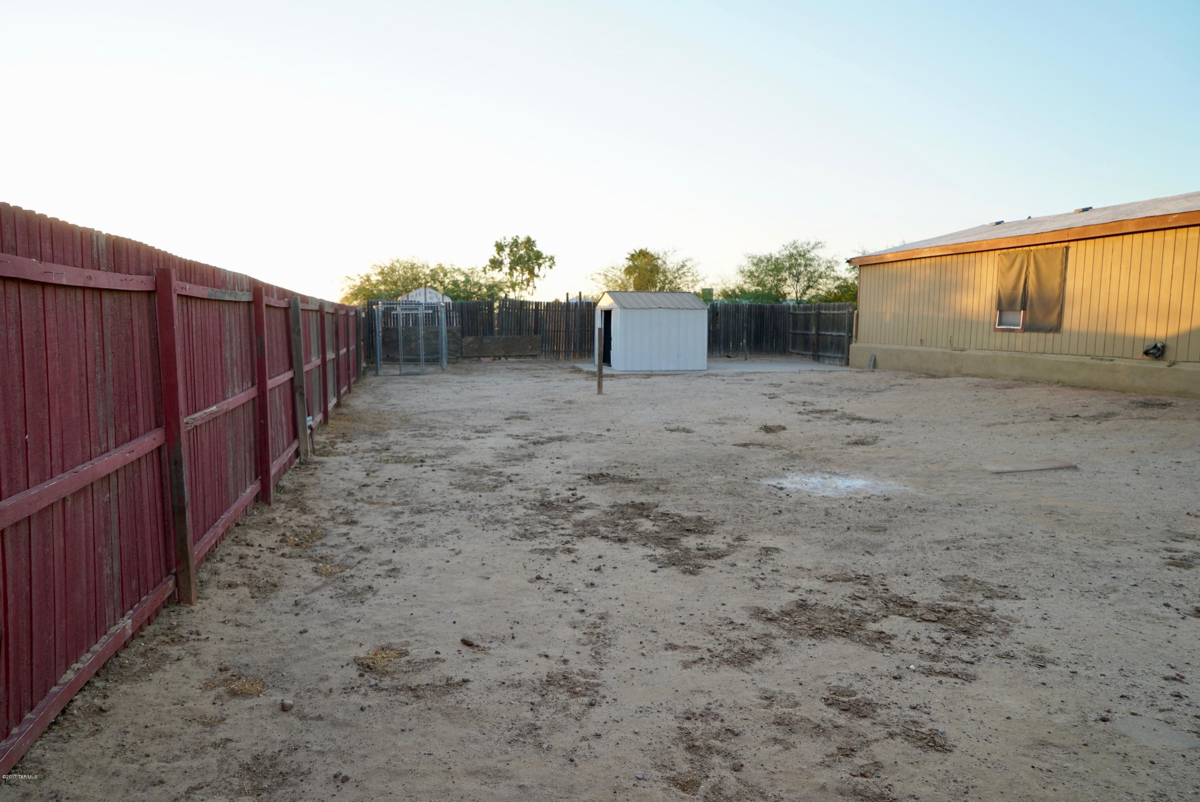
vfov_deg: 53.2
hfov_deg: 73.7
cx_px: 600
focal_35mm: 24
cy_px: 401
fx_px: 800
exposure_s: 1/80
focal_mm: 24
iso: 100
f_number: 5
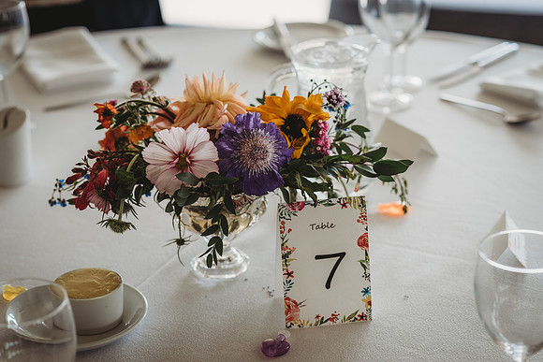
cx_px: 272
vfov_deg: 16.1
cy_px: 181
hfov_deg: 23.9
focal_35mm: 85
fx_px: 1282
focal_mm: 85
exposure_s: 1/125
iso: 360
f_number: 4.5
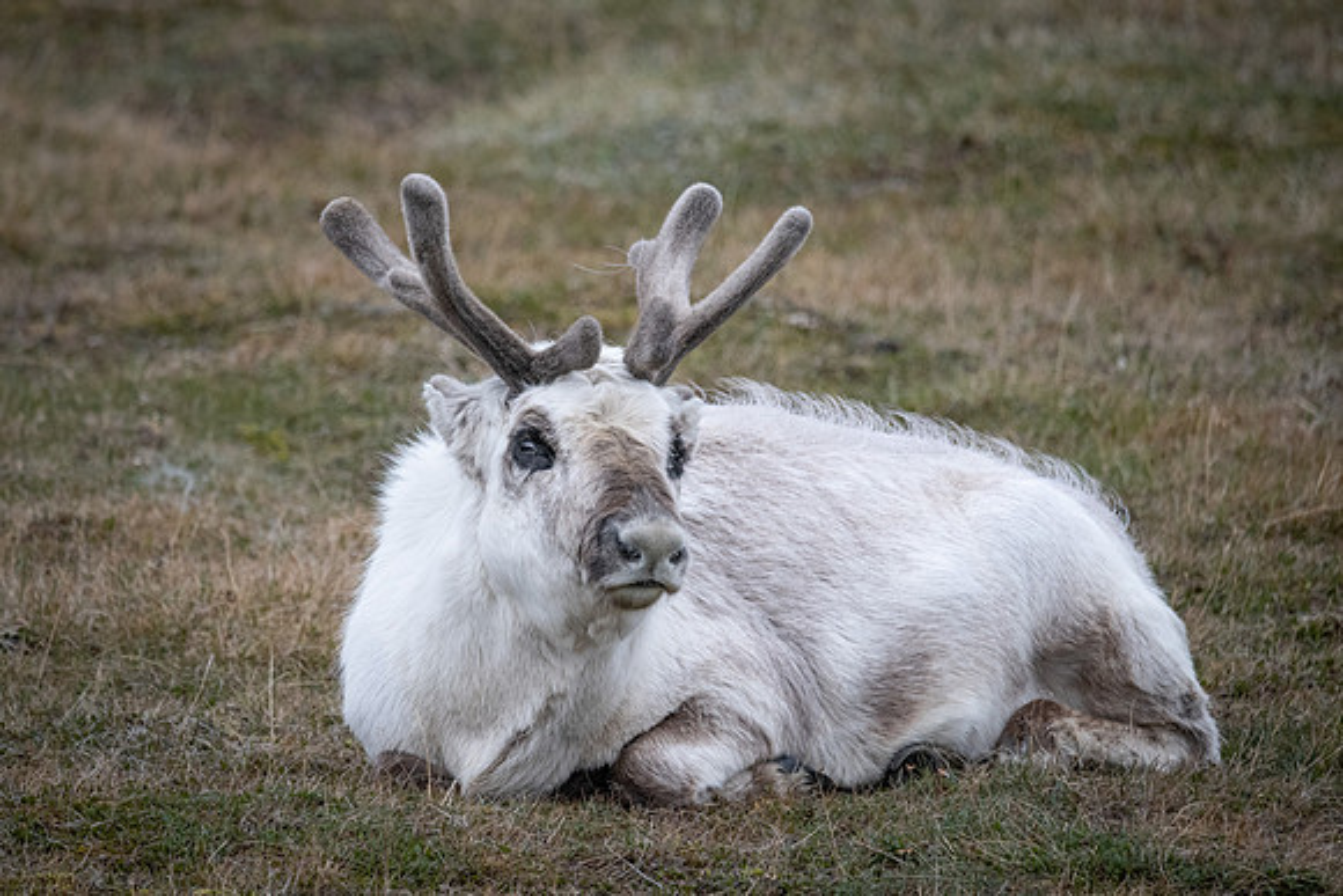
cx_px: 570
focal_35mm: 784
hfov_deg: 2.6
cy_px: 418
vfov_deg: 1.8
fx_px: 29259
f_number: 6.3
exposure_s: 1/1000
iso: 1600
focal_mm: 600
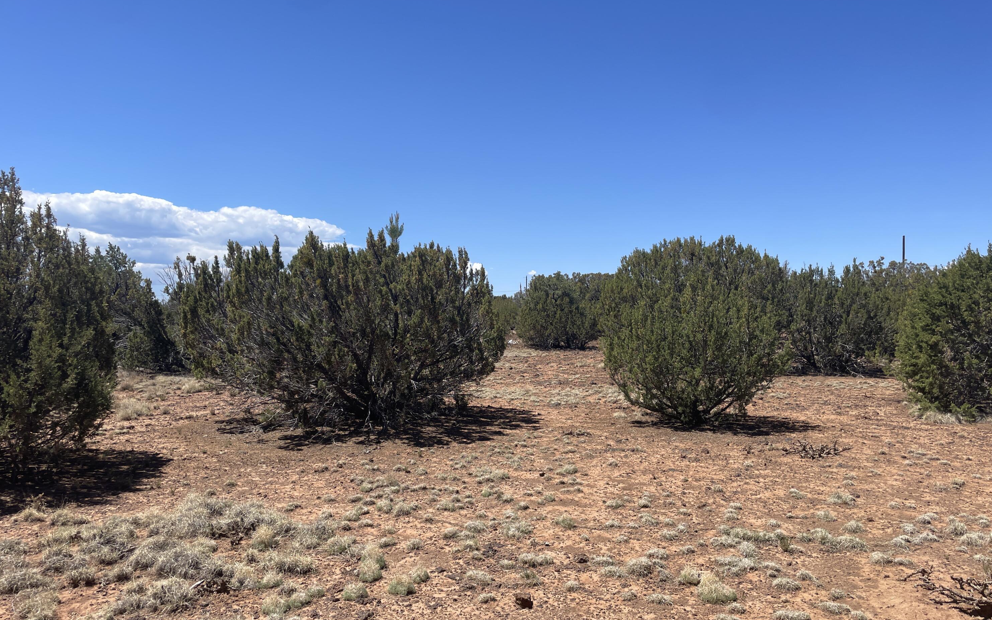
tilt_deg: -0.7
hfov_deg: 66.5
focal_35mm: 28
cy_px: 352
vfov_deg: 44.4
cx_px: 492
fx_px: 757
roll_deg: -0.8
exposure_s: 1/3300
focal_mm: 4.2
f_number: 1.6
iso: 32
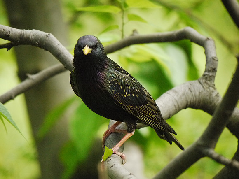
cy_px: 90
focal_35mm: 600
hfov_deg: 3.3
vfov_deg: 2.5
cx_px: 120
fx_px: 4143
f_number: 5.6
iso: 1600
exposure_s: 1/500
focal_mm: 300
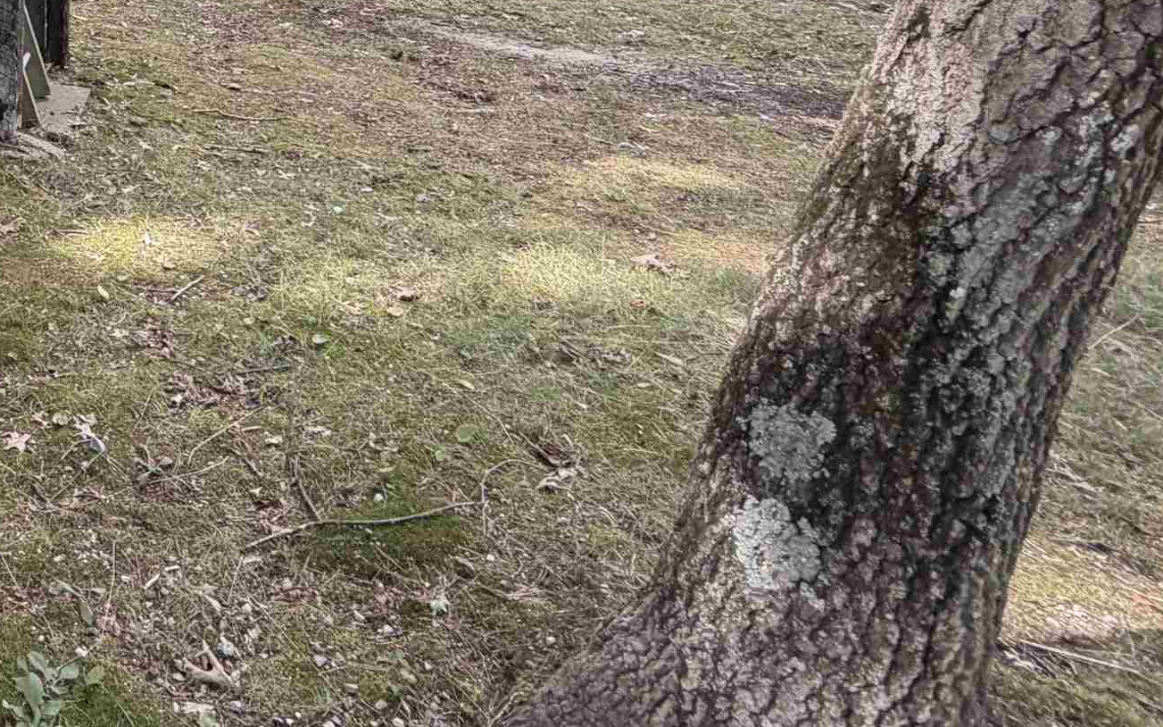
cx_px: -126
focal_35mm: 35
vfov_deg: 28.8
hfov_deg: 42.8
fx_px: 1109
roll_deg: +0.3
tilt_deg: -1.1
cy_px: -242
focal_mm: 2.22
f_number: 2.2
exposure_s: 1/121
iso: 125
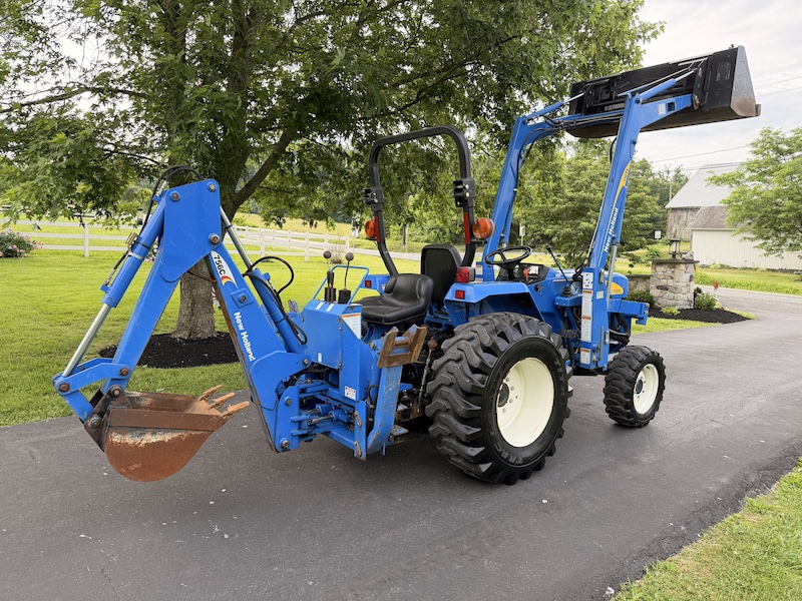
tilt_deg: -2.7
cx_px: 401
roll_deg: -2.4
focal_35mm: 24
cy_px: 300
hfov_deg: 71.6
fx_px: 556
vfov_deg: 56.8
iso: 100
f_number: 1.78
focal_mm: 6.76
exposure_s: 1/788
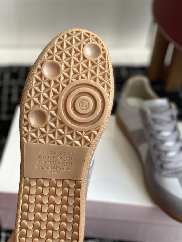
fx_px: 364
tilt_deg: -43.4
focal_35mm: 52
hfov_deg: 28.0
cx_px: 91
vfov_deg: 36.8
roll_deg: -6.0
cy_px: 121
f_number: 2
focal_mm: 6
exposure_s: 1/122
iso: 25
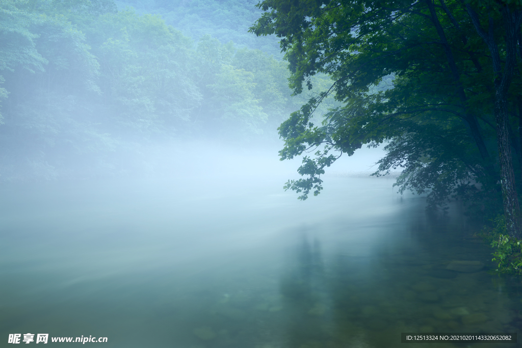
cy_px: 174
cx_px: 261
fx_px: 522
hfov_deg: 53.1
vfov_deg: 36.9
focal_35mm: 36
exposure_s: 15
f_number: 10
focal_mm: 36
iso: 64
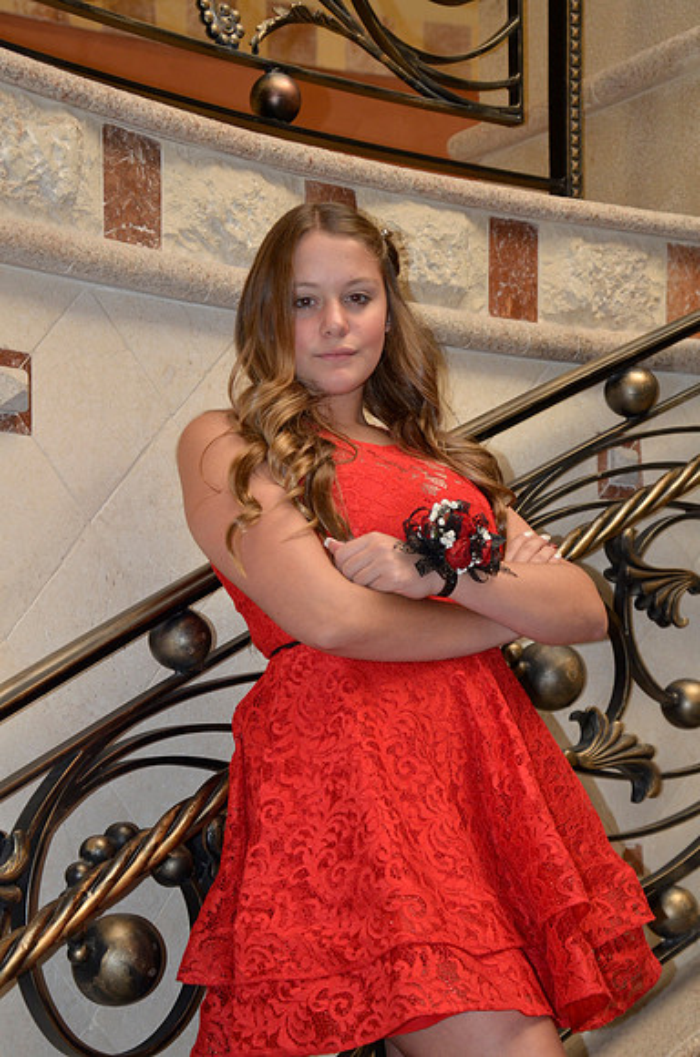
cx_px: 350
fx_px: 2418
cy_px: 528
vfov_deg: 24.7
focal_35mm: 82
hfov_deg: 16.5
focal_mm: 55
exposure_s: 1/30
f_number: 4.5
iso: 800
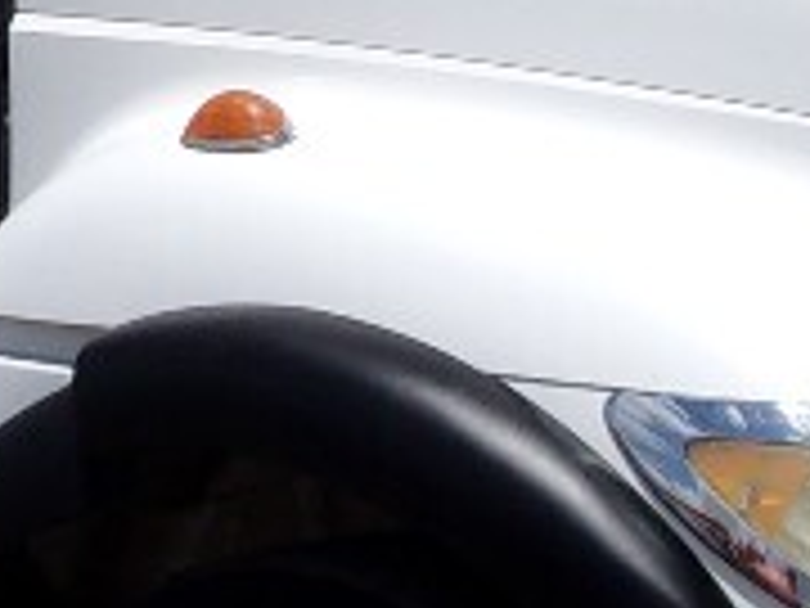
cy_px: -131
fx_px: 4657
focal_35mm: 199
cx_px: 220
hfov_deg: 9.9
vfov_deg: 7.4
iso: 80
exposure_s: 1/280
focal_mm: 5.1
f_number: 10.8
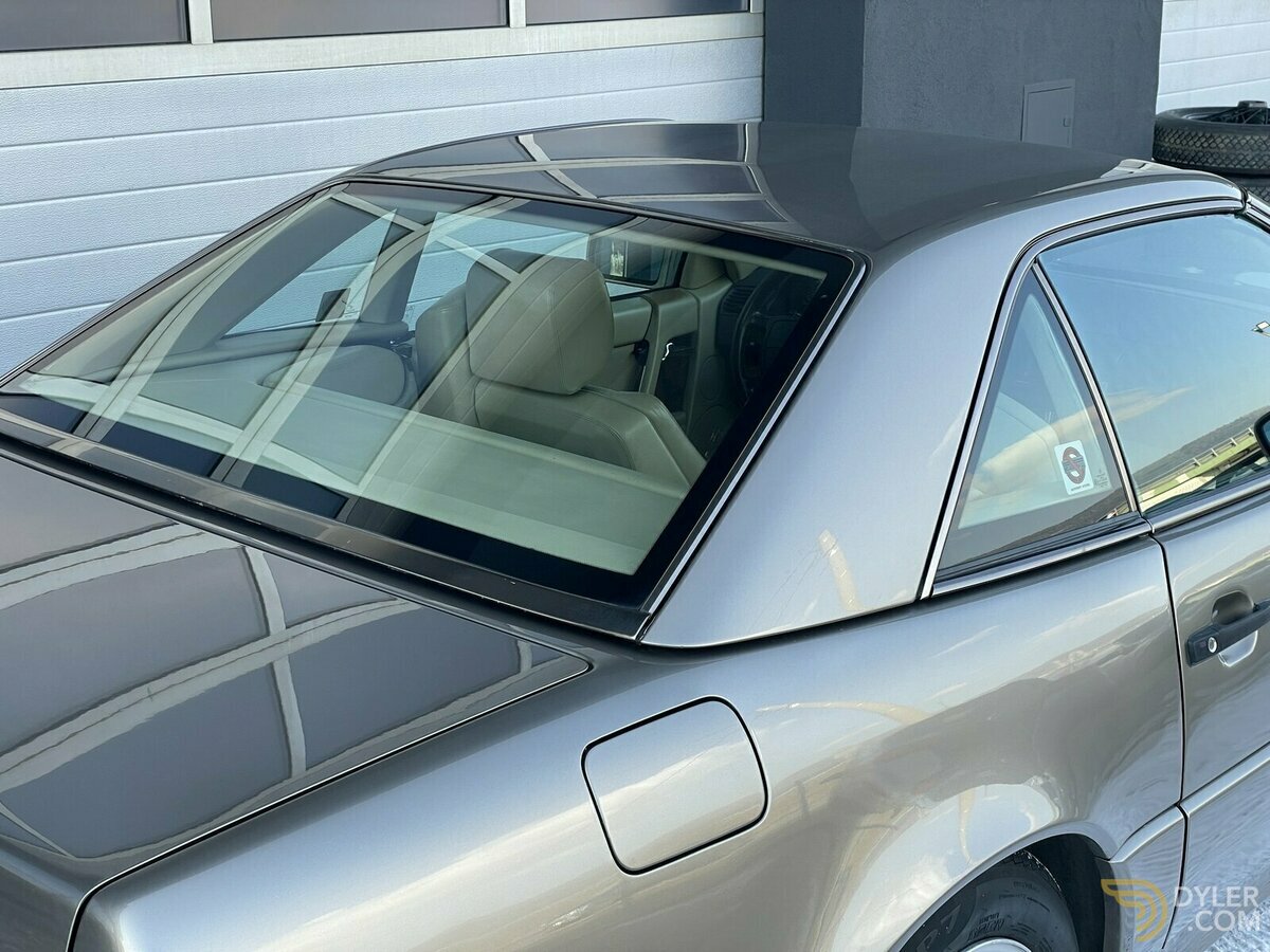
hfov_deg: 36.8
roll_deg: +0.8
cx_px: 635
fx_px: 1908
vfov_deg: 28.0
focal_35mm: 52
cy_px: 476
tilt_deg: -15.7
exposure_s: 1/154
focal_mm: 6
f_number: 2
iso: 25
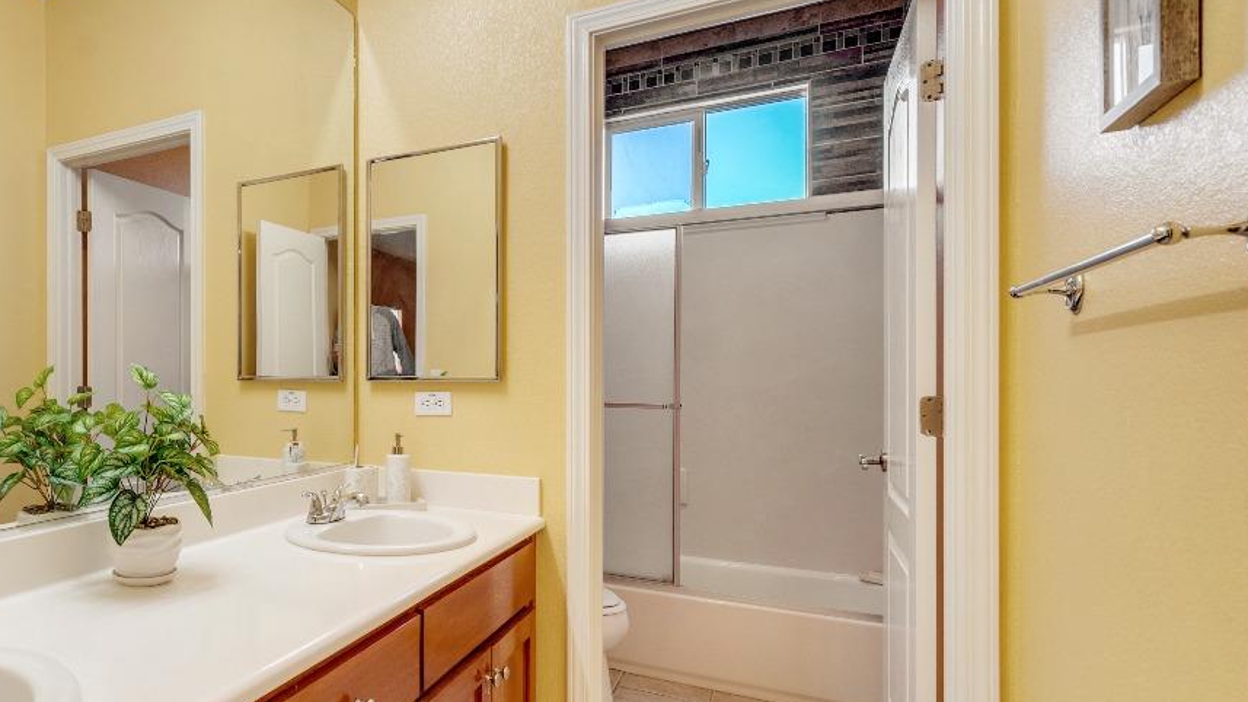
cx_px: 262
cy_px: 366
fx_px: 728
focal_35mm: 22
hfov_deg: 73.4
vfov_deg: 51.5
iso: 200
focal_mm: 12
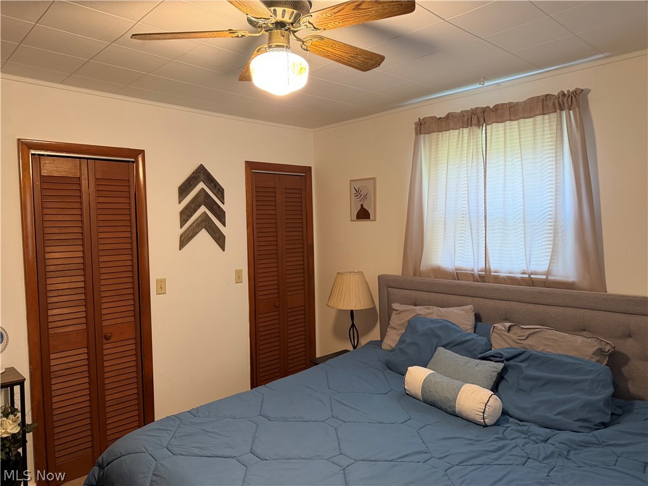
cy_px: 243
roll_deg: +1.9
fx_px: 449
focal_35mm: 24
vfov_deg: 56.8
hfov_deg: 71.6
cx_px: 324
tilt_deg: -3.1
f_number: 1.78
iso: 400
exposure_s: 1/60
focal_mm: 6.76
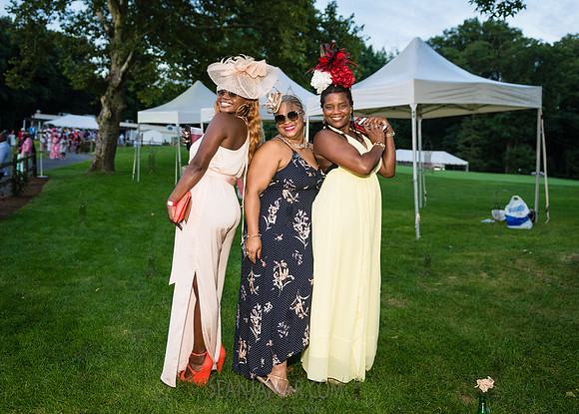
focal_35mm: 33
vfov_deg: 42.3
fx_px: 535
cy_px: 191
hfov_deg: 56.8
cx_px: 272
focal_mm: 26
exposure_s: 1/640
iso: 1600
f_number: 2.8
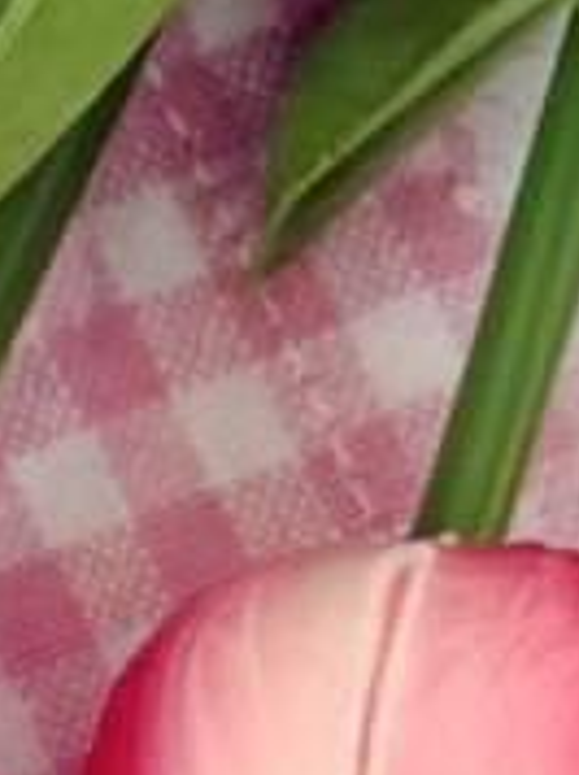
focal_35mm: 105
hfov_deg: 14.1
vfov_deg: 16.5
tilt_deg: -82.8
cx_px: 255
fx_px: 2347
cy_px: 1278
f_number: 1.6
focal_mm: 5.96
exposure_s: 1/120
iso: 125
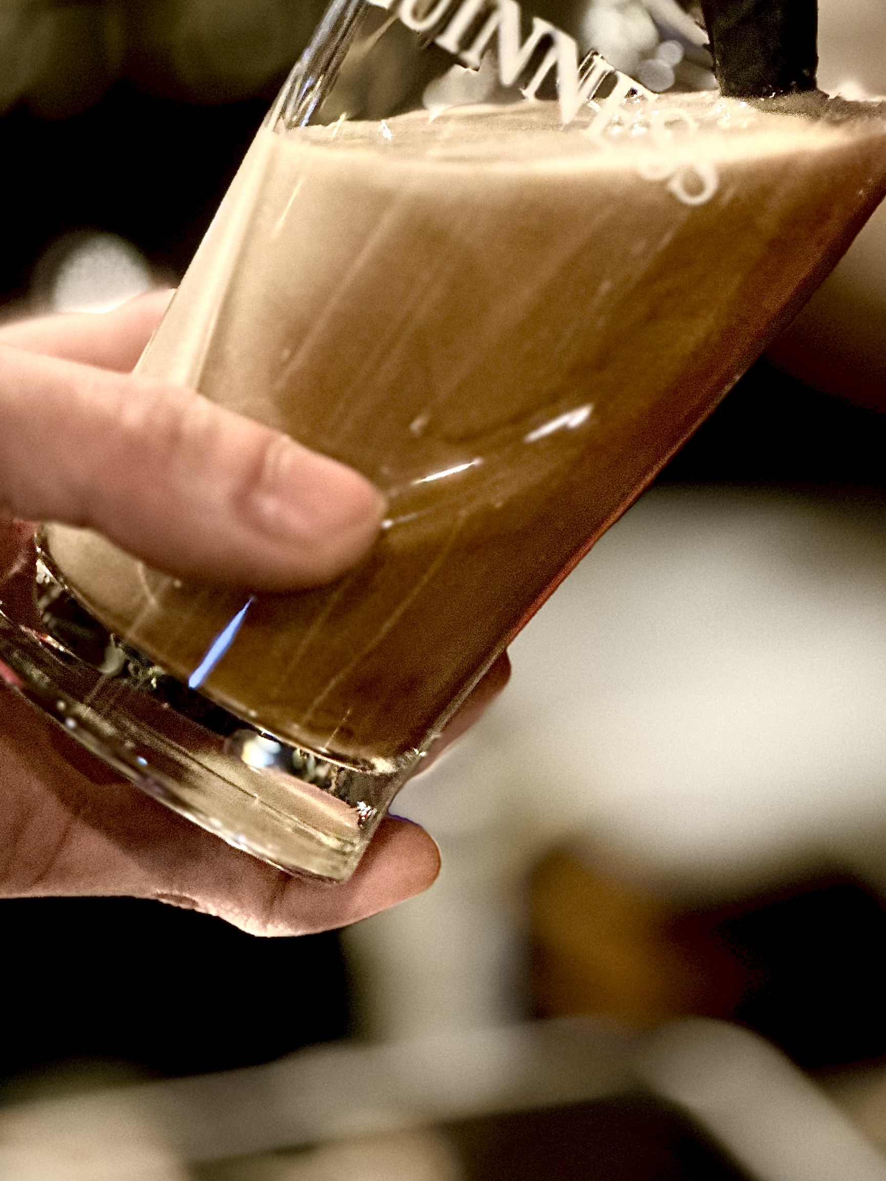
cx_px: 603
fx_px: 4607
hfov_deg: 11.0
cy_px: 304
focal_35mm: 135
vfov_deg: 14.6
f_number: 2.8
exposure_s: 1/15
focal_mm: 9
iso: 1000
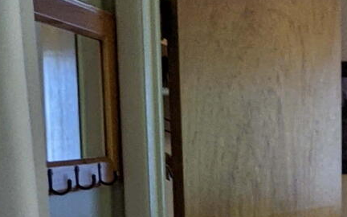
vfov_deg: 12.1
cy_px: 346
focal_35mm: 102
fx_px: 965
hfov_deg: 20.1
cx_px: 296
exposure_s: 1/23.8
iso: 191
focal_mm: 2.22
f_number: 2.2
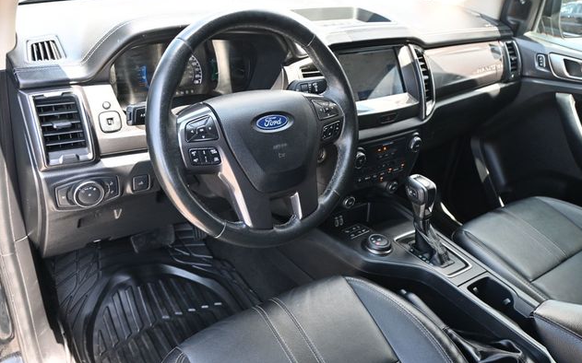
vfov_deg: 40.6
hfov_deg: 61.2
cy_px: 172
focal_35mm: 31
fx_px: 492
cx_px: 294
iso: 560
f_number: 3.8
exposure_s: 1/125
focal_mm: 20
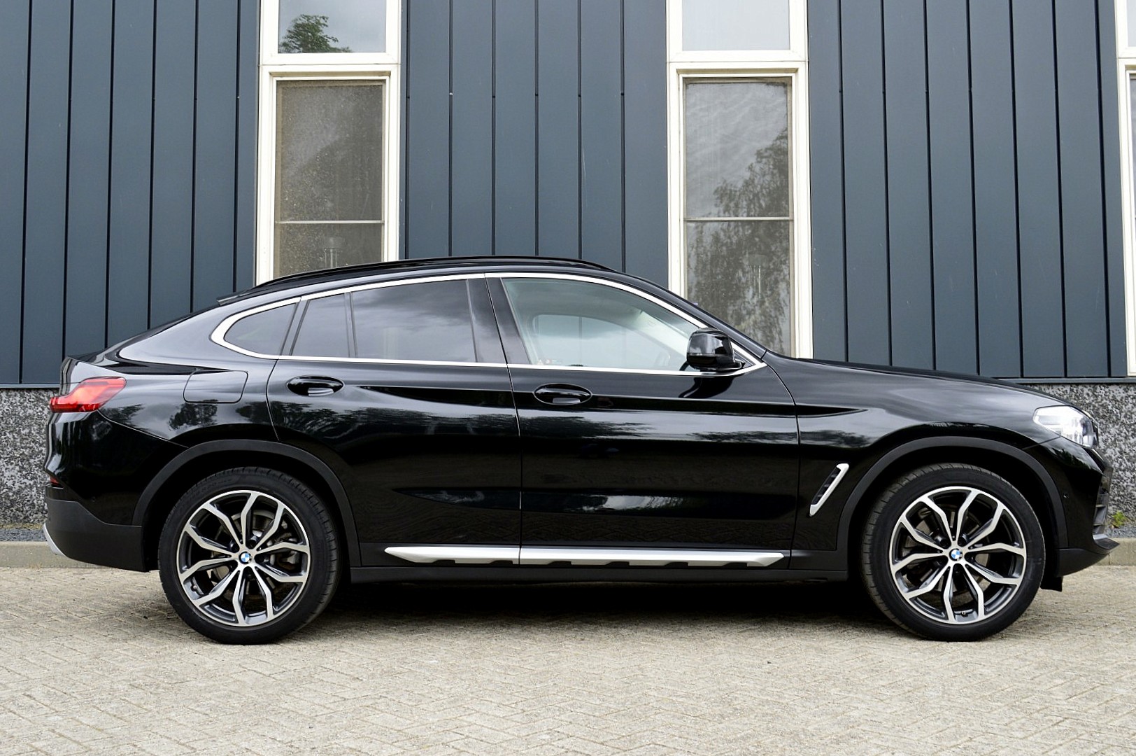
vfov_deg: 36.8
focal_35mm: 36
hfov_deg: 53.2
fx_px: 1135
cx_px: 568
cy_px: 378
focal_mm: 24
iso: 400
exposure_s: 1/80
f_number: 8
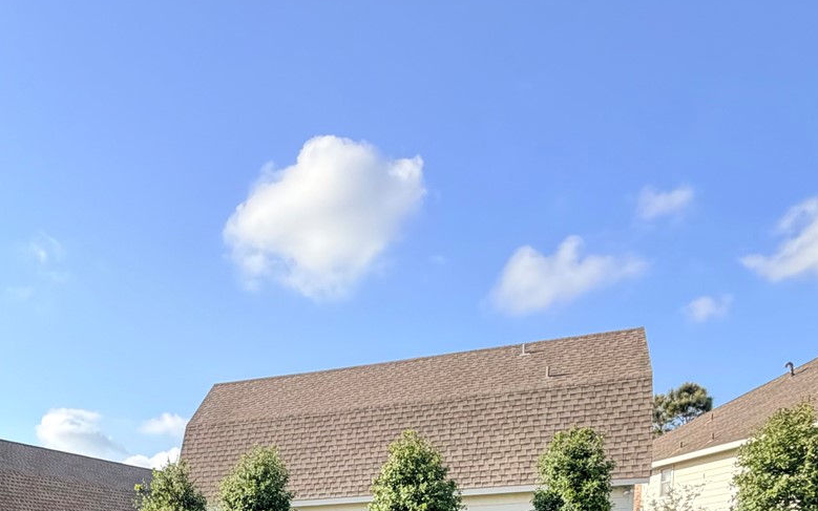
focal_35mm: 39
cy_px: 710
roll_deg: +1.3
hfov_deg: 46.6
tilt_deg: -7.7
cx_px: 118
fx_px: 869
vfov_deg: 26.3
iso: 40
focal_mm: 2.22
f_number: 2.2
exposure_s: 1/742
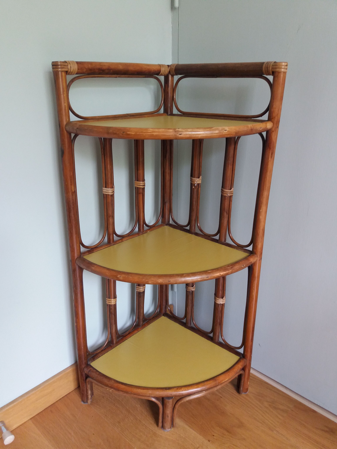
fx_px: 363
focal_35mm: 28
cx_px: 168
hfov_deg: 49.7
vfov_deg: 63.4
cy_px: 224
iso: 125
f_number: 1.9
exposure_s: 1/33
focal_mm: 3.7
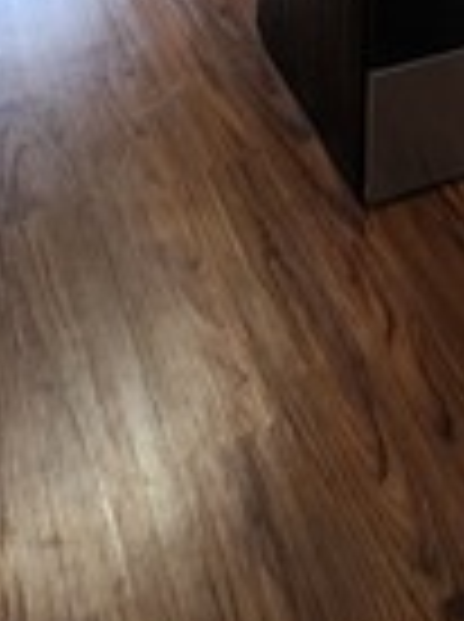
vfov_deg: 21.3
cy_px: -475
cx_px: 586
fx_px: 1129
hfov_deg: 21.3
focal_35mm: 63
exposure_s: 1/40
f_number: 2.2
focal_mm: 2.2
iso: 320
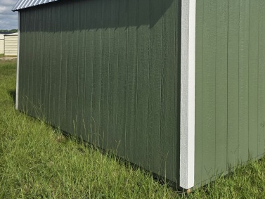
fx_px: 299
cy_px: 38
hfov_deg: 46.8
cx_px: 185
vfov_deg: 35.6
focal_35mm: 39
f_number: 1.7
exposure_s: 1/6809
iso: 80
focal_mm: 6.3
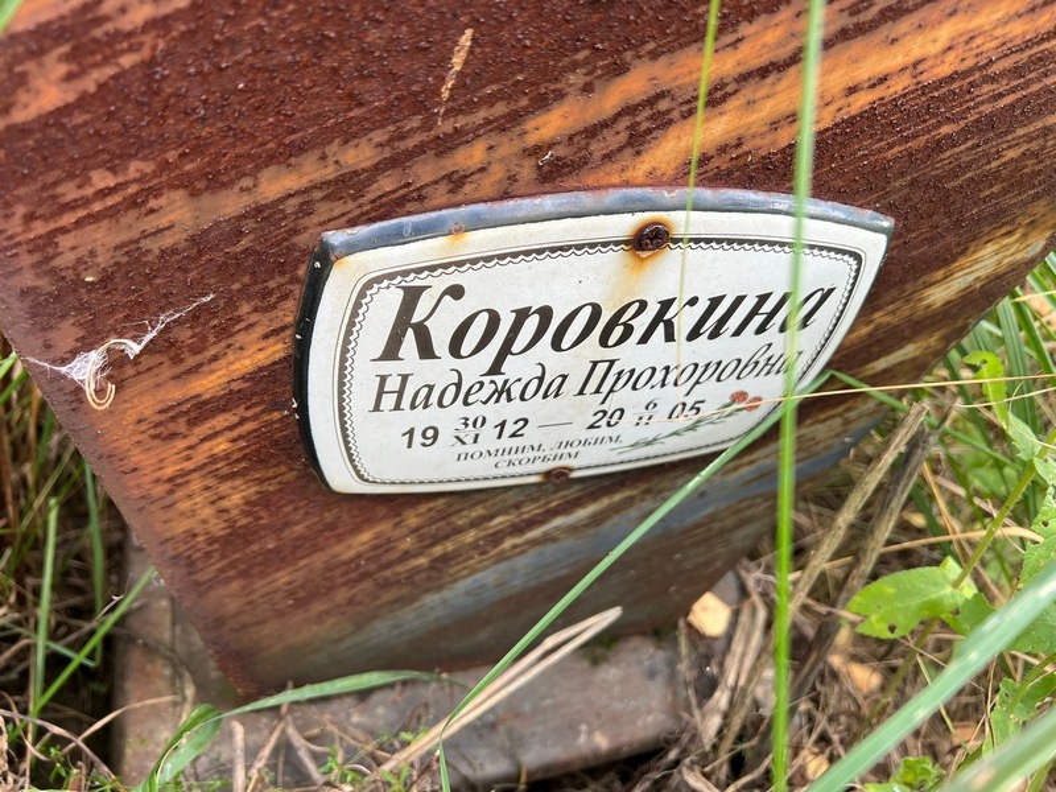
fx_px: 793
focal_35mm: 26
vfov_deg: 53.1
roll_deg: -33.9
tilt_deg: -35.8
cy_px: 396
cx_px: 528
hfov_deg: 67.3
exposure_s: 1/180
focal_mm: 5.7
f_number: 1.5
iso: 40
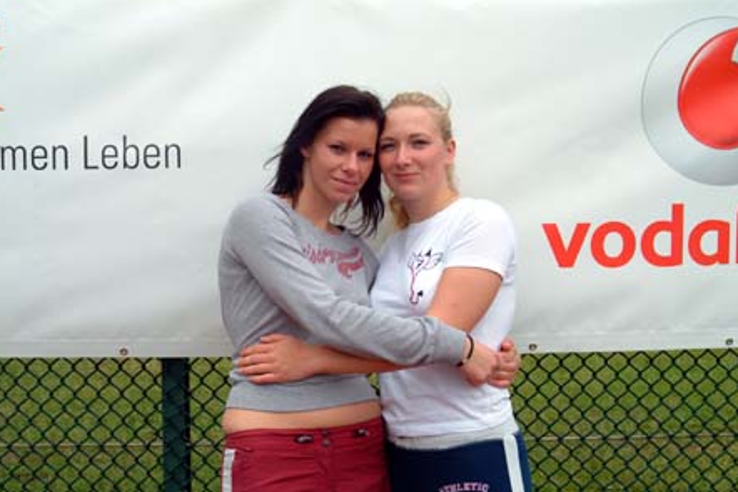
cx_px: 369
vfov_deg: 24.6
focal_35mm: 55
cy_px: 247
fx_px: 1128
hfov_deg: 36.2
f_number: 9.5
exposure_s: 1/350
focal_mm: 36
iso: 400
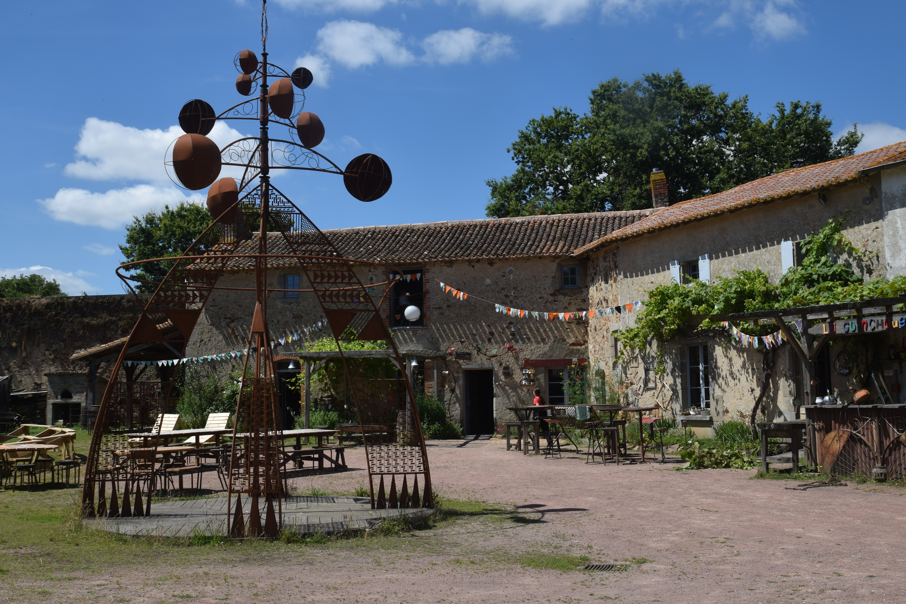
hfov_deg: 51.3
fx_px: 944
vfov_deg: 35.5
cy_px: 302
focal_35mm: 38
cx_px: 453
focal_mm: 25
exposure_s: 1/320
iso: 100
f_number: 9
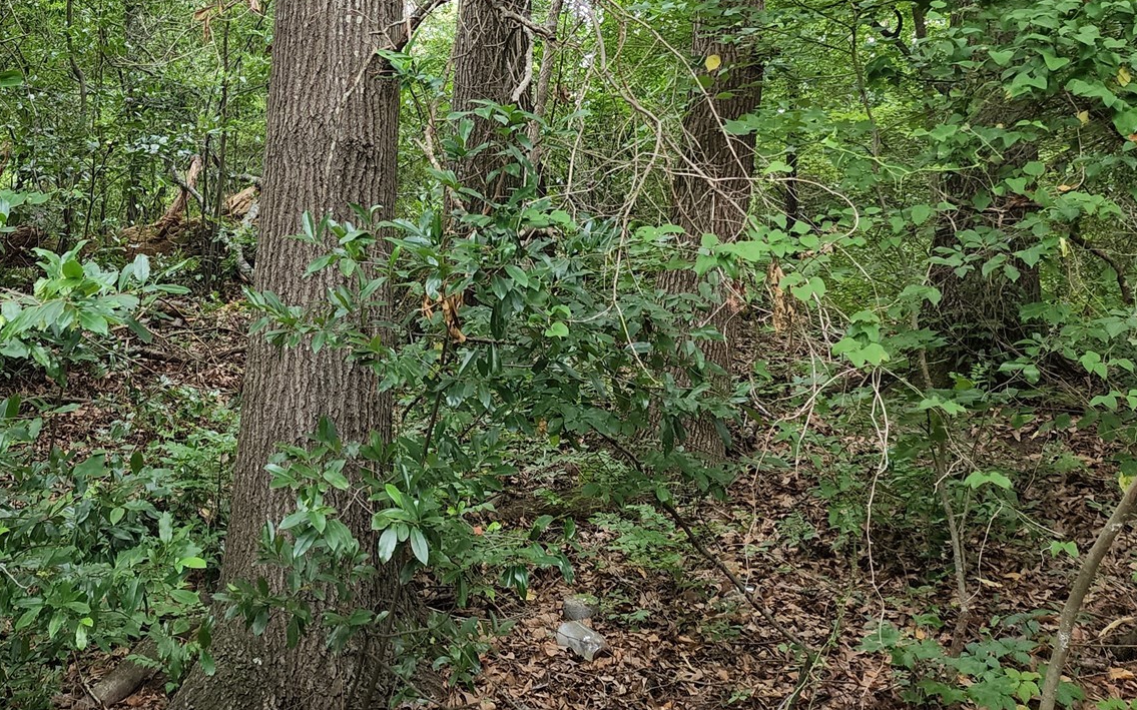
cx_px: 278
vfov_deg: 27.7
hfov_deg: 43.7
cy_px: 23
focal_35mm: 44
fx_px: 1363
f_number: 1.8
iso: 400
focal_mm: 6.4
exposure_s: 1/120
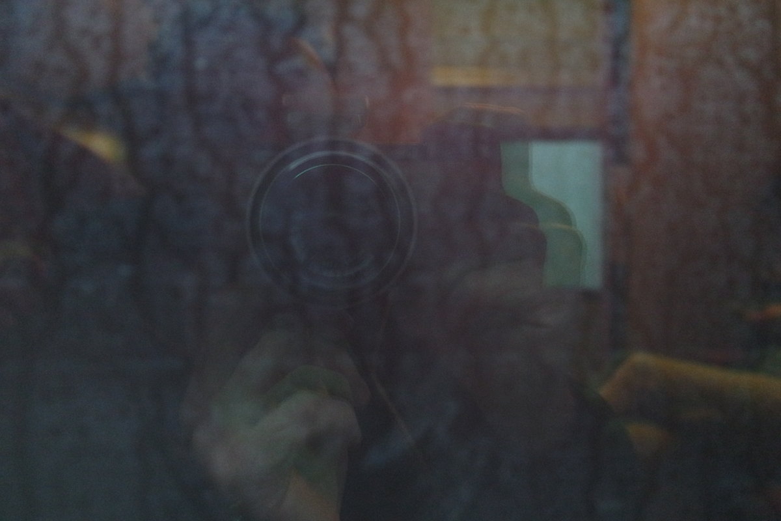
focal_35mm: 33
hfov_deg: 57.2
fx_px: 716
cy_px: 260
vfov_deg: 40.0
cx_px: 390
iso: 3200
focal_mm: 22
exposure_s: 1/40
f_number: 3.5
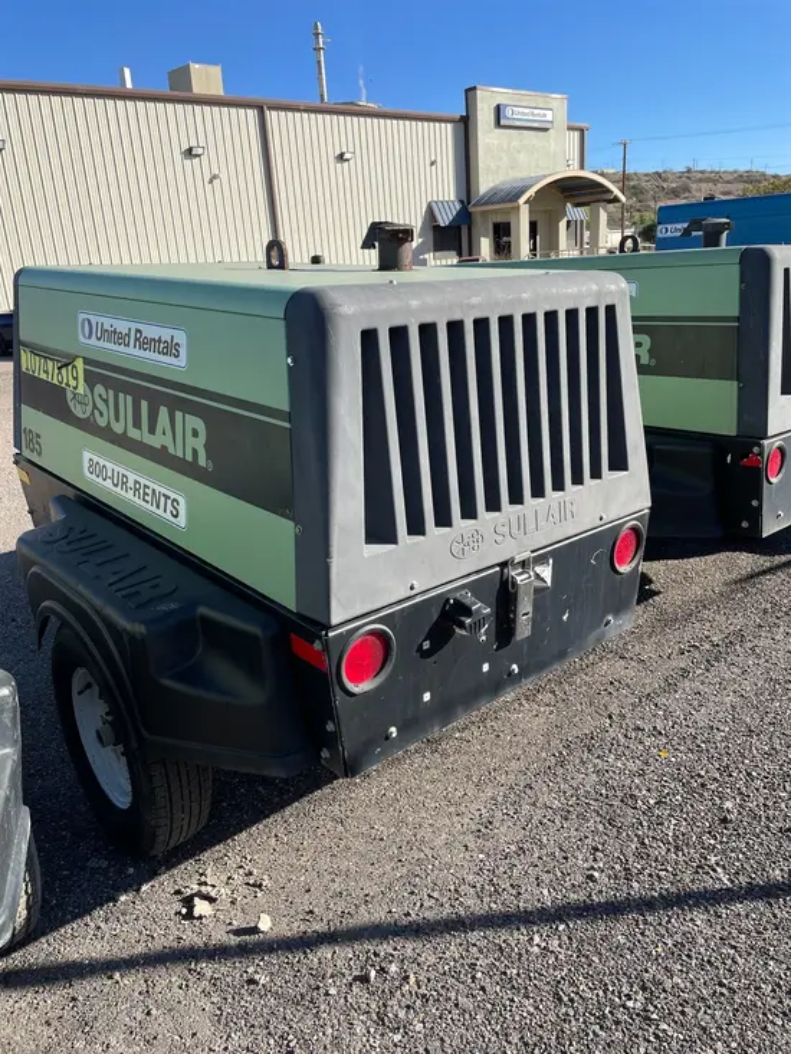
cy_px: 527
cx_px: 396
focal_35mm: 26
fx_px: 792
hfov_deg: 53.1
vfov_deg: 67.3
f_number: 1.6
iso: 32
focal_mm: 4.2
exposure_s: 1/1795
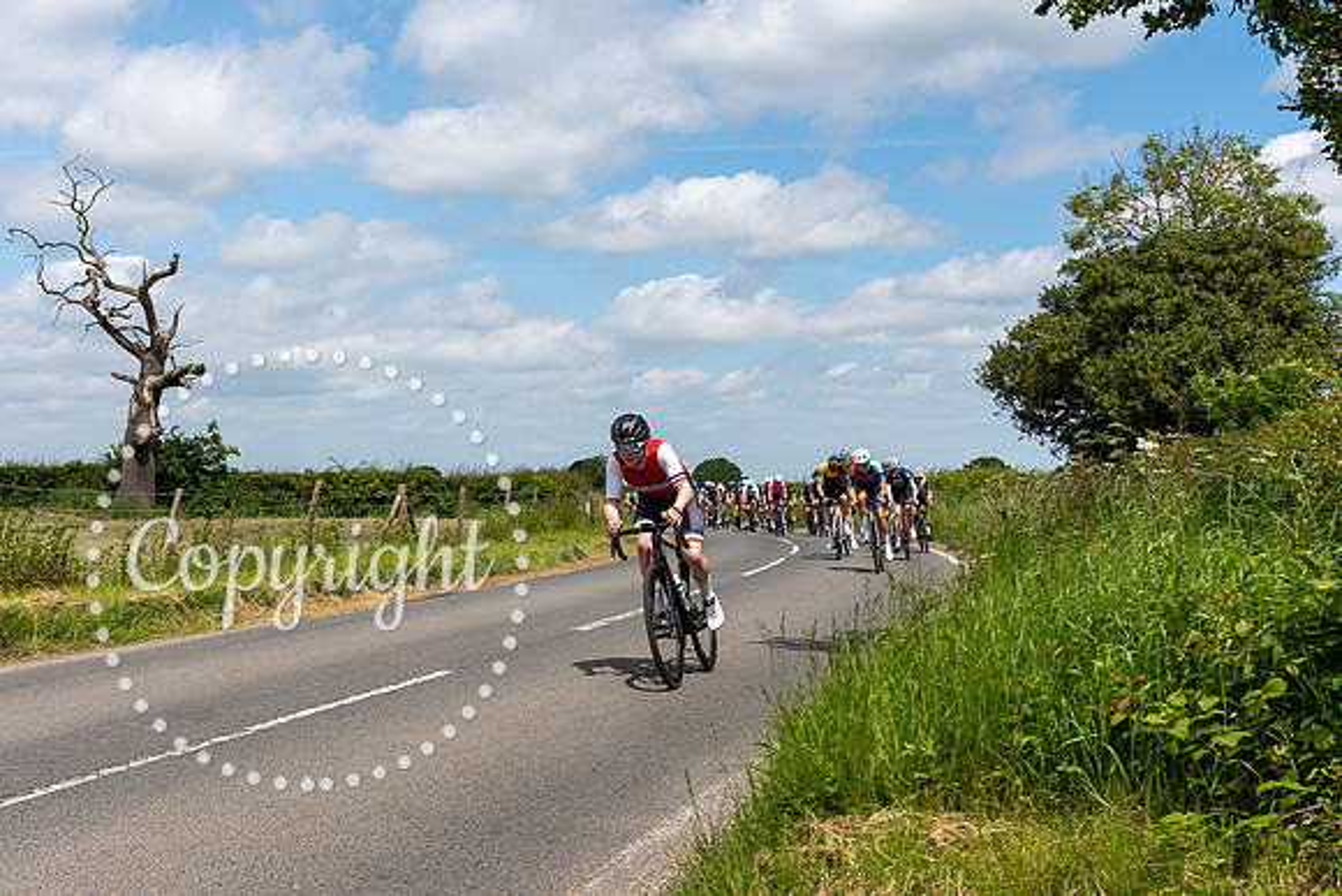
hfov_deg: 39.8
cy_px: 525
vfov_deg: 27.2
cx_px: 552
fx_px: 1845
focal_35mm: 49
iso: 100
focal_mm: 28
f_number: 6.3
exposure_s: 1/1250
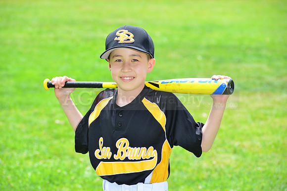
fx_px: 1276
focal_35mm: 160
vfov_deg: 8.6
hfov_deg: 12.8
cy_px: 96
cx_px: 144
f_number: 8
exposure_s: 1/200
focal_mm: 160
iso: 200
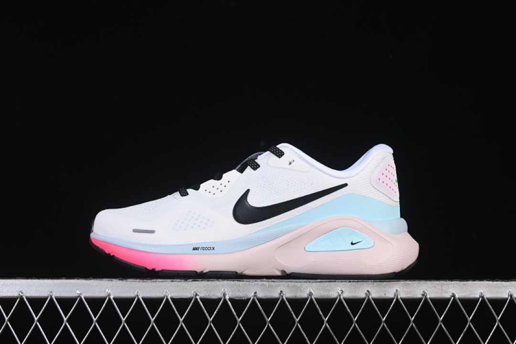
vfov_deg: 18.2
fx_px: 1075
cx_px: 258
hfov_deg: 27.0
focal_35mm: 75
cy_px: 172
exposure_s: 1/100
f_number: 8
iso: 160
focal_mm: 50
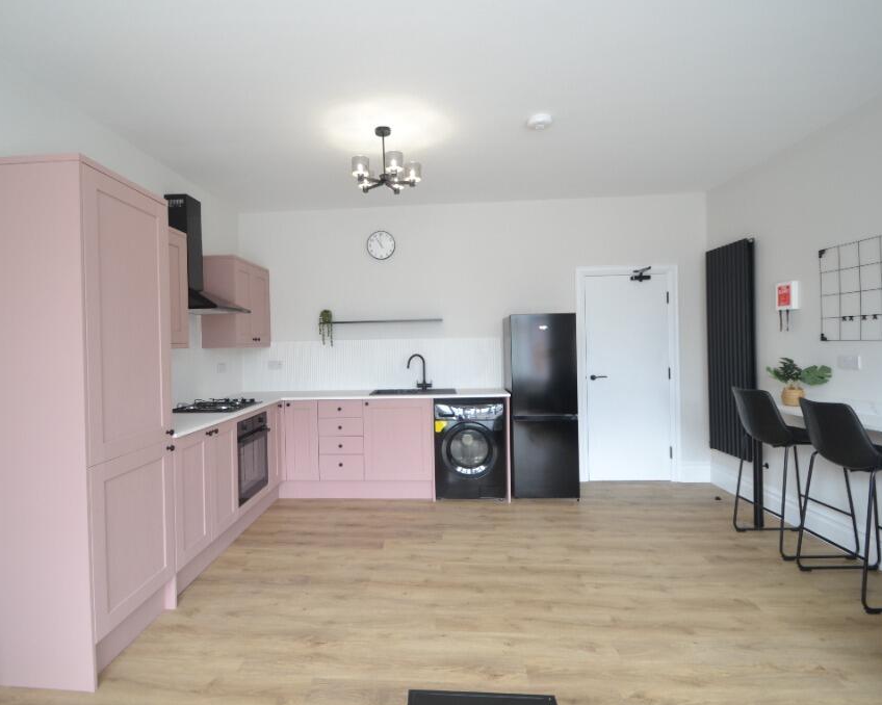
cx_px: 411
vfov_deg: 77.0
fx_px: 444
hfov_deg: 89.5
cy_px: 354
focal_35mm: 17
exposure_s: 1/60
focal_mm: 10
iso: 400
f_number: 4
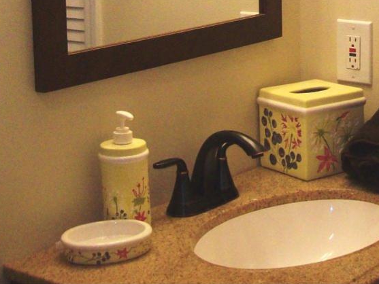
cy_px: -82
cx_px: 295
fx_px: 1018
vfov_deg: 15.2
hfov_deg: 20.9
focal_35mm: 93
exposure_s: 1/86.6
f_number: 2.7
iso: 200
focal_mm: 6
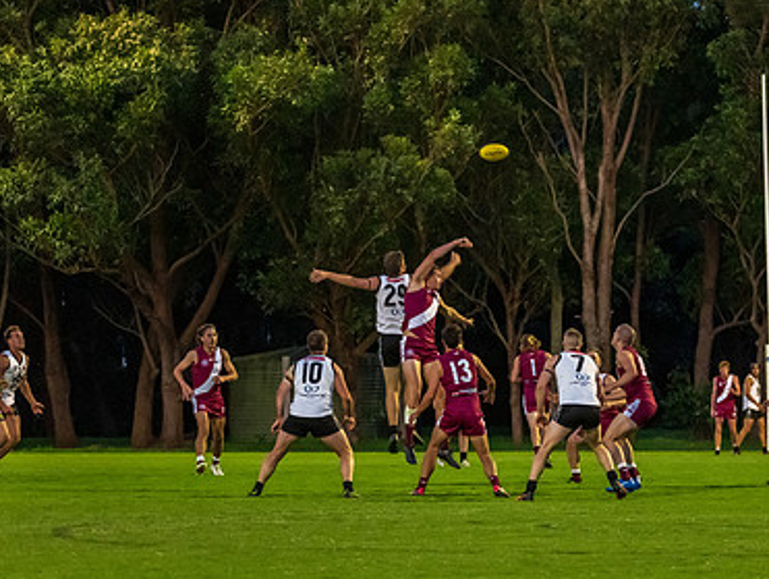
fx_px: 5137
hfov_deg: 8.6
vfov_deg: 6.4
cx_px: 573
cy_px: 316
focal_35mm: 231
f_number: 5.6
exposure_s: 1/250
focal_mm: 150
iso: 6400
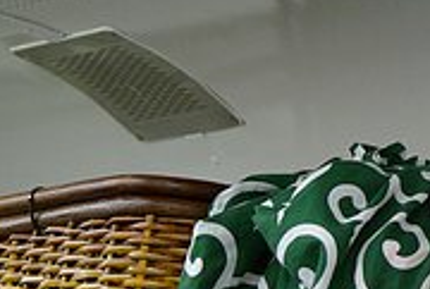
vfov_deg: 3.1
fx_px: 5358
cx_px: 322
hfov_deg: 4.6
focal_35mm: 447
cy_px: 285
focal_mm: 105
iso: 800
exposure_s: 1/60
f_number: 4.5
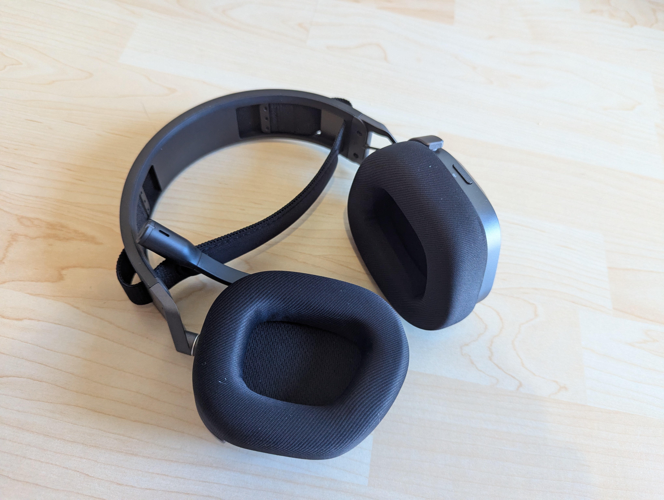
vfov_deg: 56.9
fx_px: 461
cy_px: 250
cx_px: 332
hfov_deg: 71.5
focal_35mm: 24
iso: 928
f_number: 1.85
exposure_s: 1/133
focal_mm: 6.81
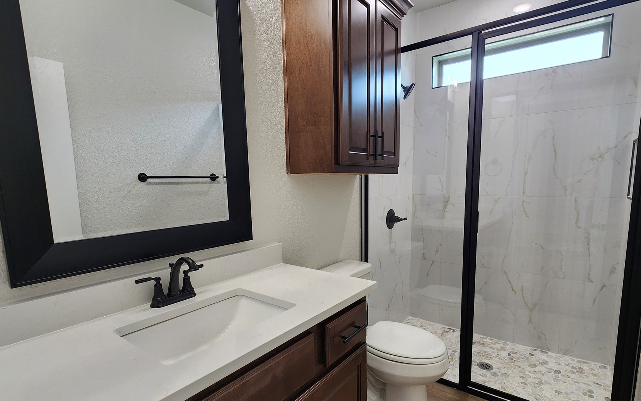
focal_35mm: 17
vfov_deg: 67.7
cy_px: 228
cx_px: 341
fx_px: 297
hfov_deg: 94.2
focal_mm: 2.2
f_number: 2.2
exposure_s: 1/60
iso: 160
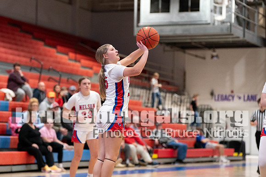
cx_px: 116
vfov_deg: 11.2
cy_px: 80
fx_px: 903
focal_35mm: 122
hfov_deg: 16.8
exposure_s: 1/1000
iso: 5000
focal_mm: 105
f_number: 2.8
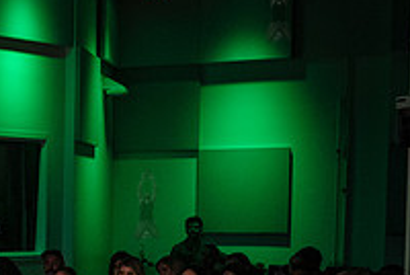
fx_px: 1049
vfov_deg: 14.6
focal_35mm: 92
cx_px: -110
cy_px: 303
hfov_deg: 20.4
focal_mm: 31
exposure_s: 1/250
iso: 3200
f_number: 4
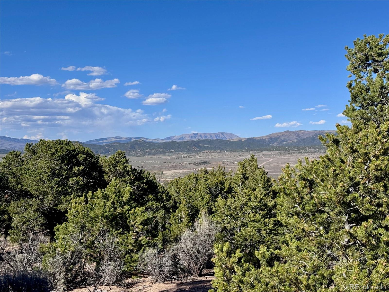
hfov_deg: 39.7
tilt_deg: -0.9
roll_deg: +0.9
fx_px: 539
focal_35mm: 48
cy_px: 146
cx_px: 194
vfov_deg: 30.3
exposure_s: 1/5848
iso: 64
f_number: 1.78
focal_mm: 6.76
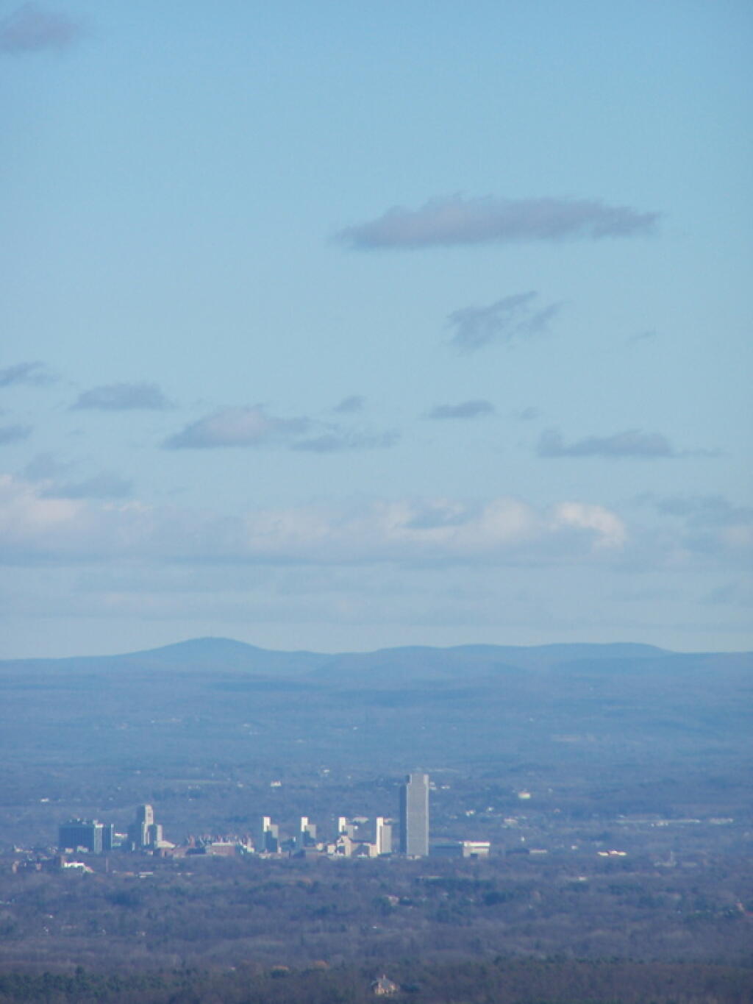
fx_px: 11020
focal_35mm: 380
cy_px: 502
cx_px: 376
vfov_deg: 5.2
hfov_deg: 3.9
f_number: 5
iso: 80
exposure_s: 1/640
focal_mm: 63
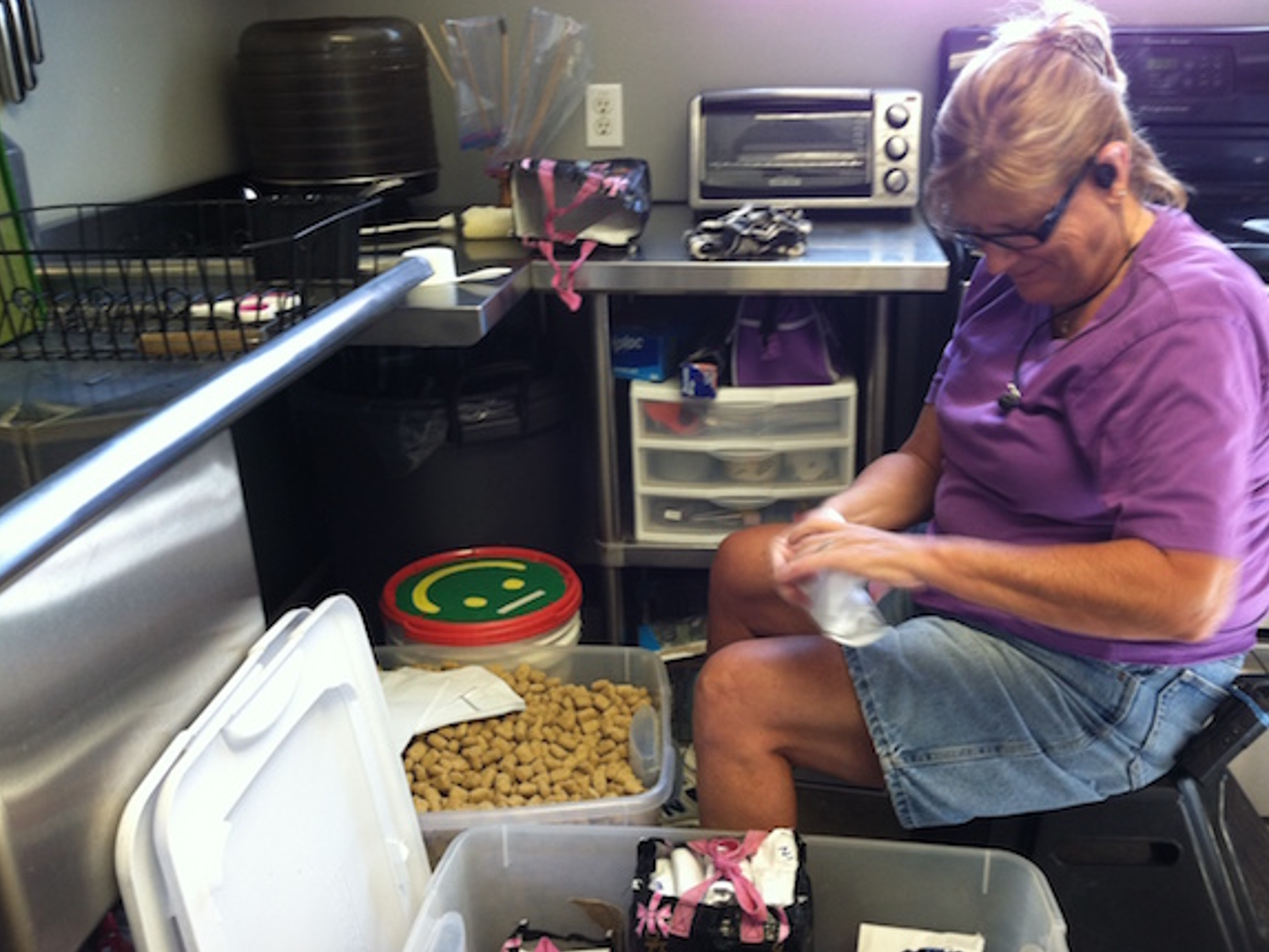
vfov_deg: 39.7
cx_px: 633
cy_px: 466
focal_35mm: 36
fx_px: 1320
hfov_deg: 51.3
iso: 100
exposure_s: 1/15
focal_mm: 3.85
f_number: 2.8
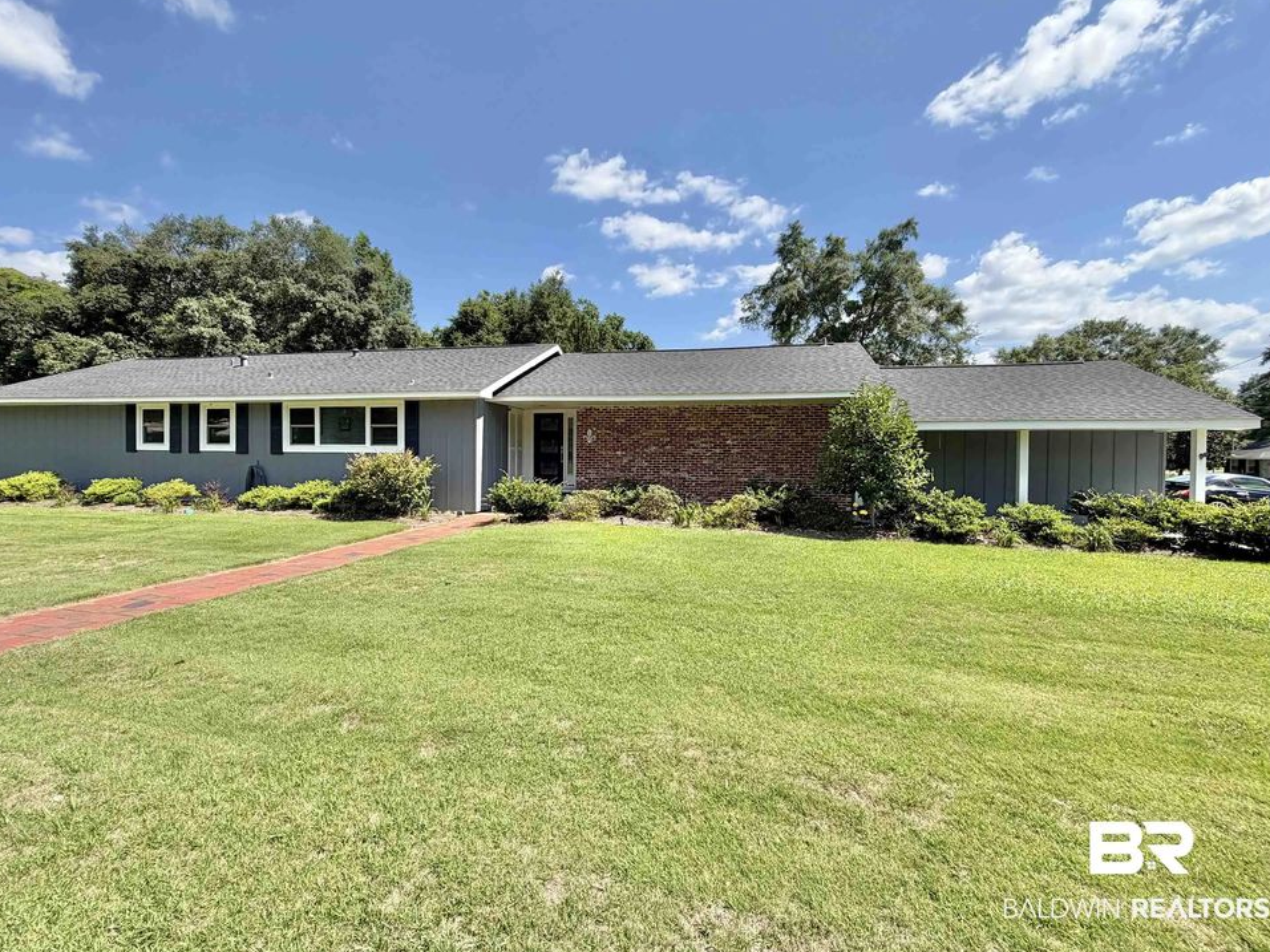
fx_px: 550
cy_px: 459
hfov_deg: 98.2
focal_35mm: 15
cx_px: 631
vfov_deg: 81.7
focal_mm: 2.22
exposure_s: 1/770
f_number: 2.2
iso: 25
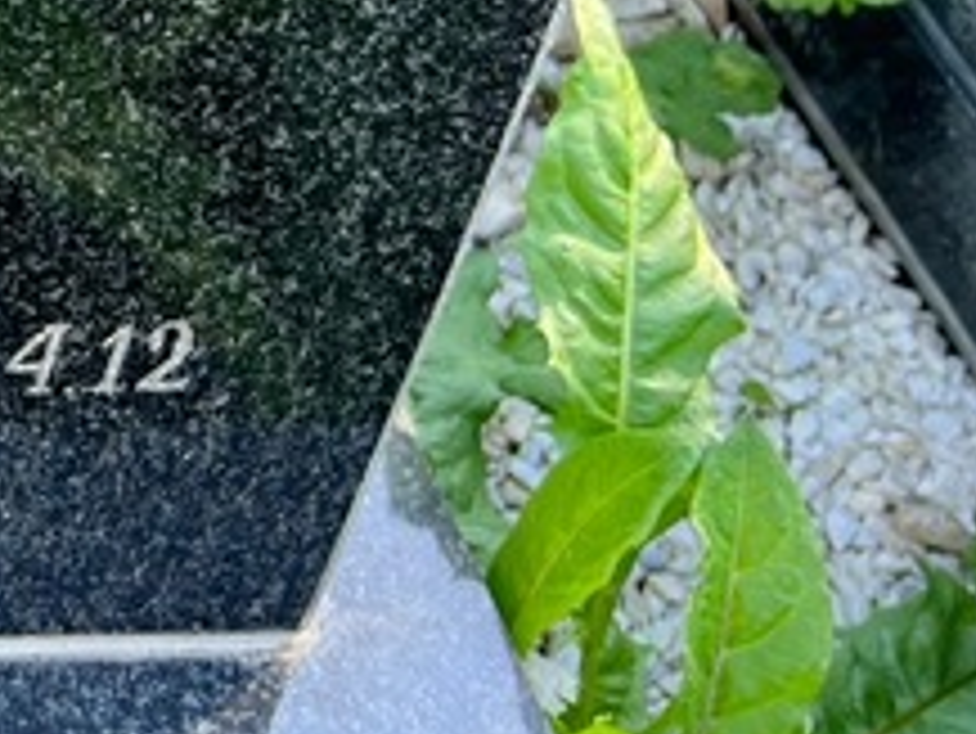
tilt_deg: -35.3
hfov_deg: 16.7
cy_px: -324
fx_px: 2708
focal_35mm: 96
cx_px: -814
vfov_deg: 14.5
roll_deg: +2.8
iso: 40
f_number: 1.5
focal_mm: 5.7
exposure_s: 1/121
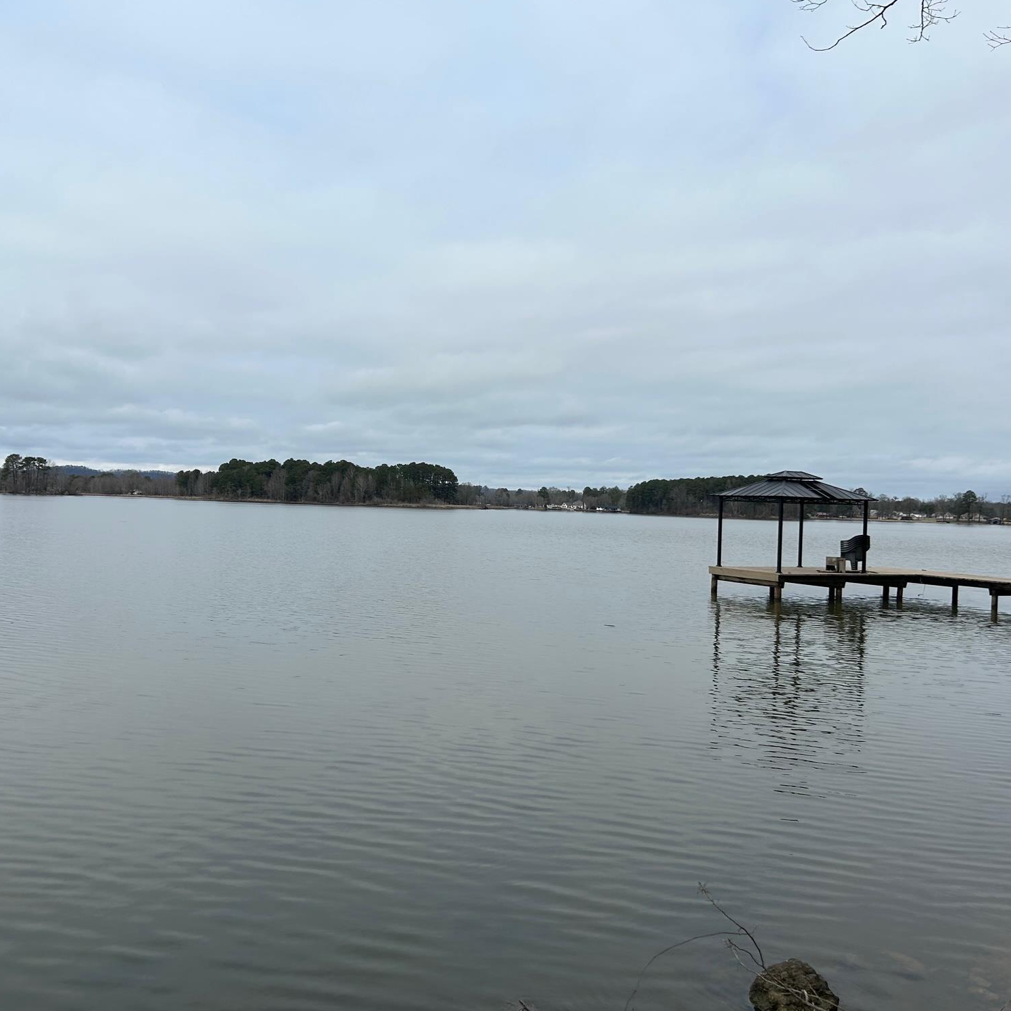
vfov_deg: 52.5
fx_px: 1024
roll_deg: -1.2
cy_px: 504
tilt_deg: +0.5
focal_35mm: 31
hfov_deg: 52.5
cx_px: 459
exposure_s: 1/3968
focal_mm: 5.7
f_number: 1.5
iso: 50
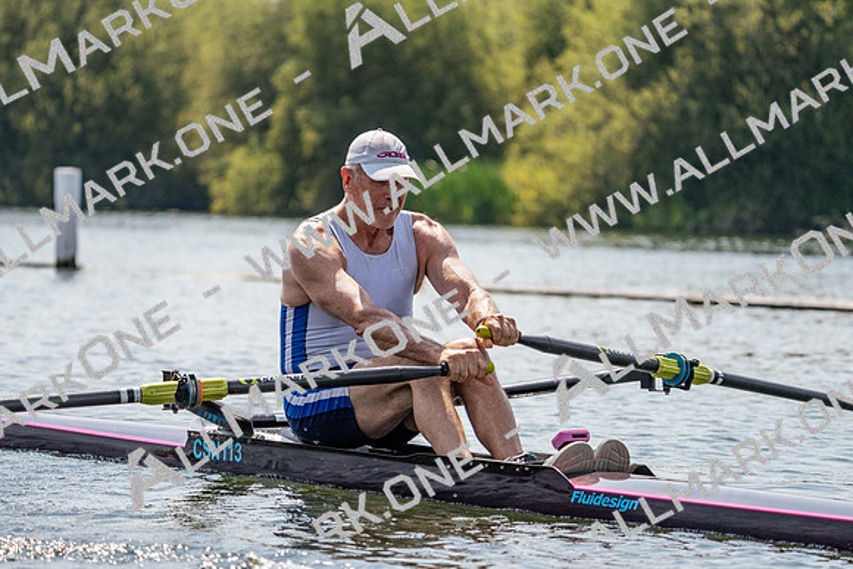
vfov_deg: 6.9
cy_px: 284
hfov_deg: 10.3
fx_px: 4740
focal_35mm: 200
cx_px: 426
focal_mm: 200
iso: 200
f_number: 5.6
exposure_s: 1/1600
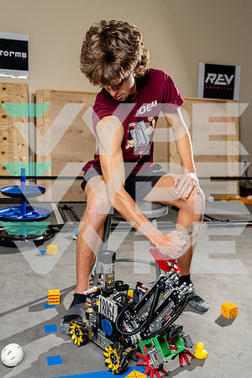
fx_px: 367
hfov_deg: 37.9
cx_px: 126
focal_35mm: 35
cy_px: 189
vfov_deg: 54.4
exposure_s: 1/250
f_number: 4.5
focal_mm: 35
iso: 100
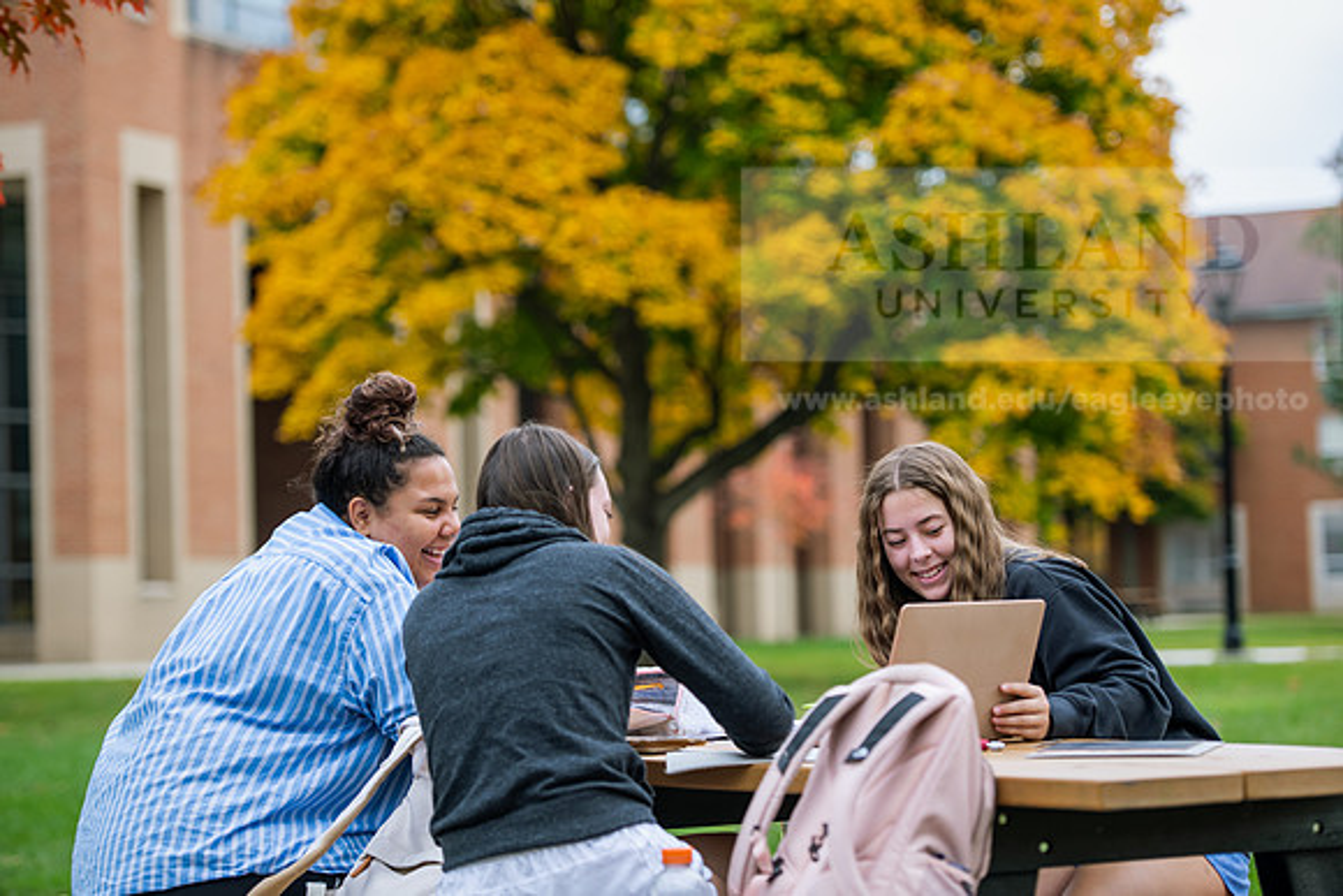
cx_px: 672
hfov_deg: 20.4
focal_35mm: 100
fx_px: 3731
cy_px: 448
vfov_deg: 13.7
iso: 160
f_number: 3.2
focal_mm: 100
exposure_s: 1/500
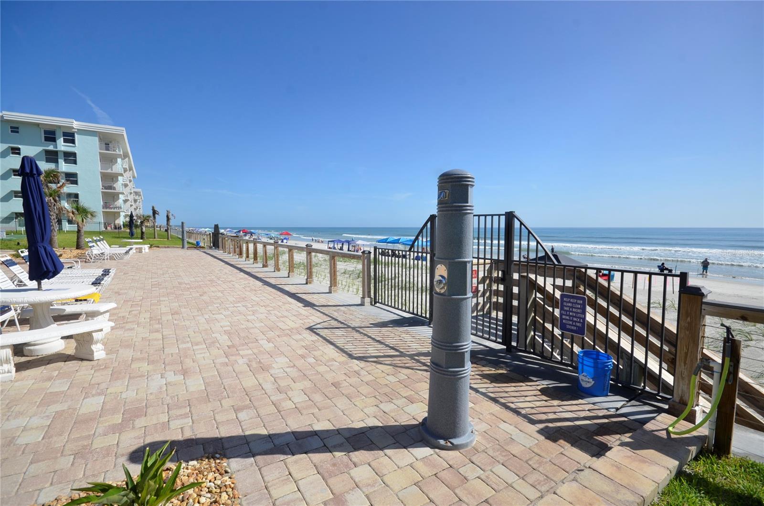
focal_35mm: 16
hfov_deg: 95.1
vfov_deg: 71.8
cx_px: 382
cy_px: 253
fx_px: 349
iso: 200
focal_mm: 11
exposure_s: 1/400
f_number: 10
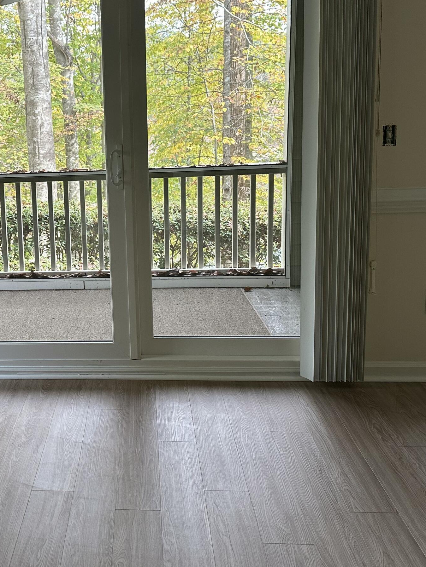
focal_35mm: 40
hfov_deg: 34.6
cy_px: 217
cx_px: 72
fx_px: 656
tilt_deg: -8.4
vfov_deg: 46.4
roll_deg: +2.9
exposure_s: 1/120
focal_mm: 6.86
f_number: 1.78
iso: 160
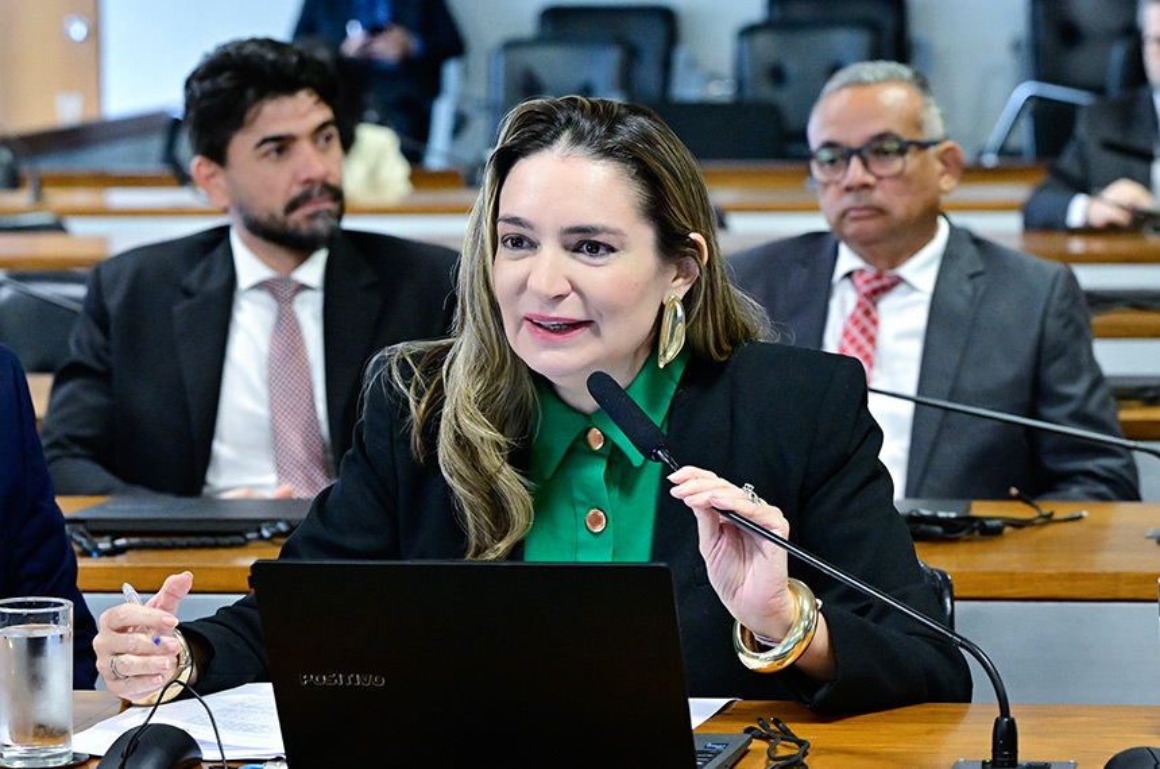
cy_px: 384
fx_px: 3859
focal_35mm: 120
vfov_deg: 11.4
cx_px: 580
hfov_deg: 17.1
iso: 4000
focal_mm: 80
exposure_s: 1/200
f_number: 4.5
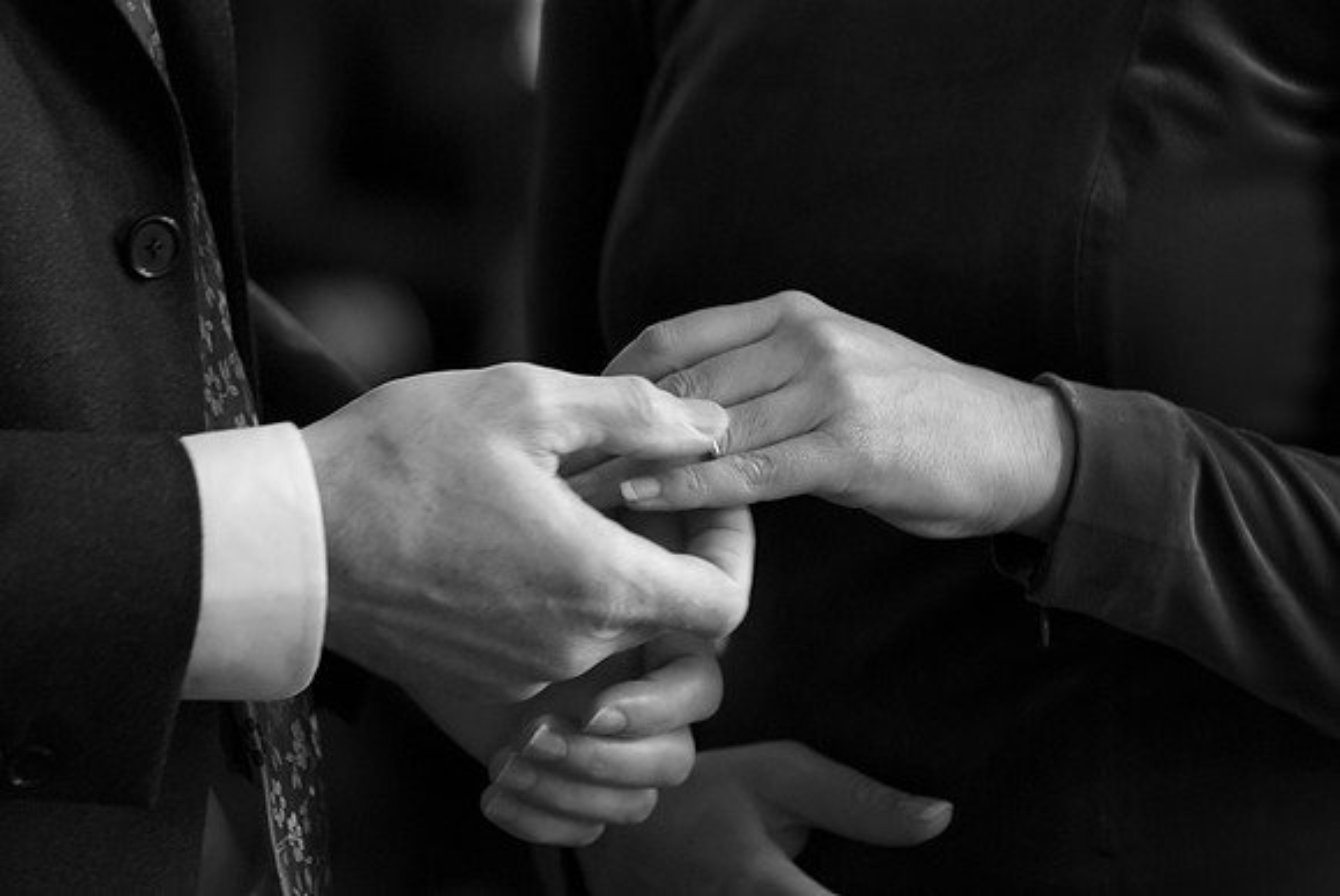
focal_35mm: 300
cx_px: 670
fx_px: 11178
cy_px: 448
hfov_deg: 6.9
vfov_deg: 4.6
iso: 800
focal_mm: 200
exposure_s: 1/25
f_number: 4
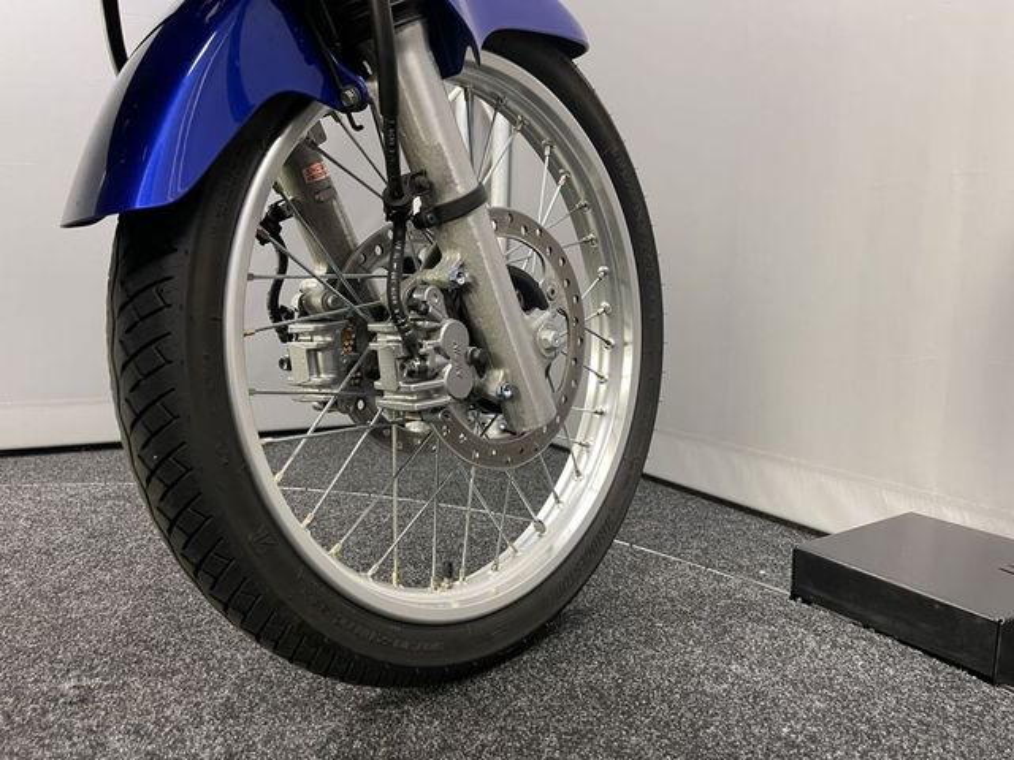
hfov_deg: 69.4
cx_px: 507
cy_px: 380
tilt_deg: -8.0
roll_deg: -1.1
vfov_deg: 54.9
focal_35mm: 25
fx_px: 732
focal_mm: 5.1
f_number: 1.6
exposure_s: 1/50
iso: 160
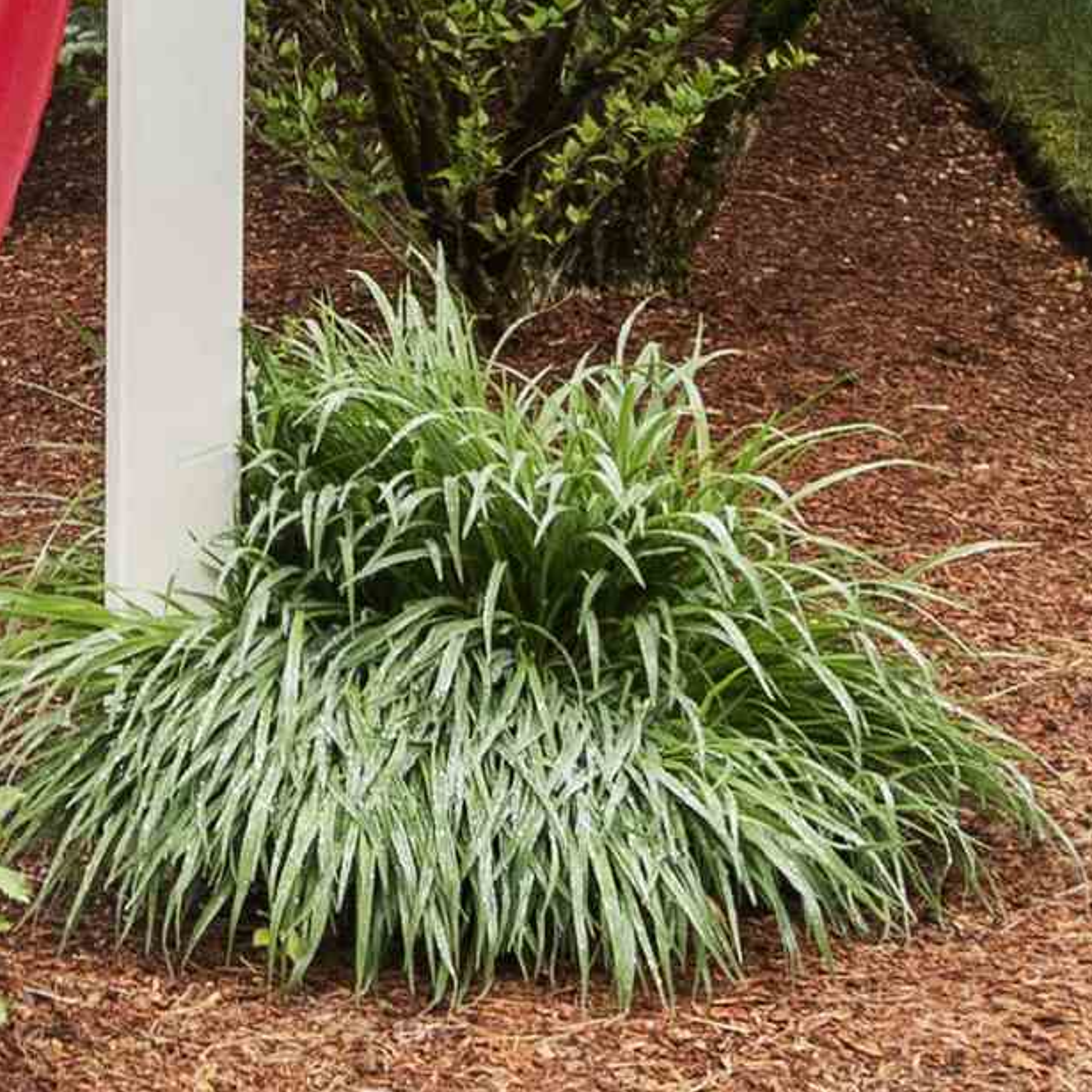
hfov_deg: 11.9
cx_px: -602
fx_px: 4997
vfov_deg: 12.0
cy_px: -440
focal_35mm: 140
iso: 1000
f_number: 8
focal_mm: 22
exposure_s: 1/125
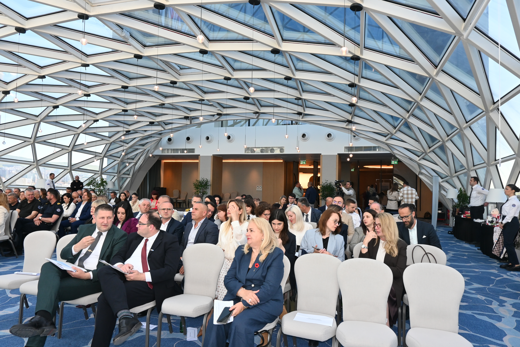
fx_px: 347
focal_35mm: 24
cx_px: 260
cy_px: 174
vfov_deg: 53.1
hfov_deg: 73.7
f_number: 6.3
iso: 500
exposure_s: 1/125
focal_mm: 16
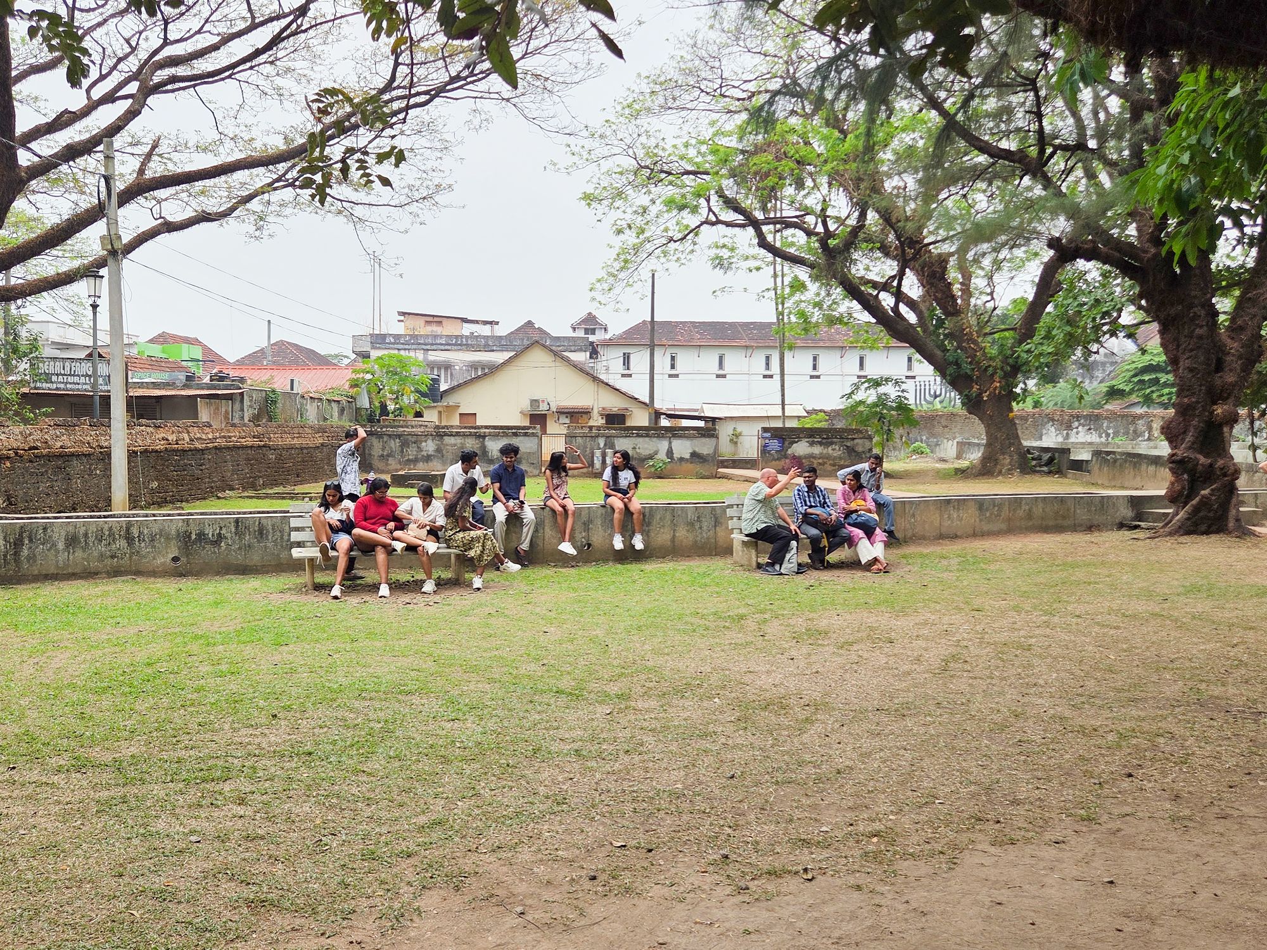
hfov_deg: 73.9
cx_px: 634
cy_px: 475
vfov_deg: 58.9
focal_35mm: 23
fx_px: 842
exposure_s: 1/3300
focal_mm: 5.4
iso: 80
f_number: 1.8
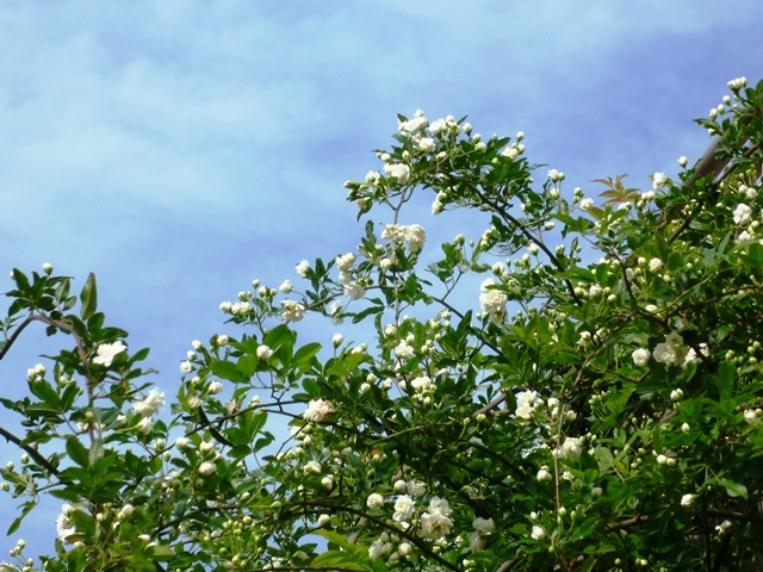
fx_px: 3571
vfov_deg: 9.2
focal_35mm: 162
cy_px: 286
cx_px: 382
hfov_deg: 12.2
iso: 80
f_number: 5.9
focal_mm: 22.5
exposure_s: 1/250
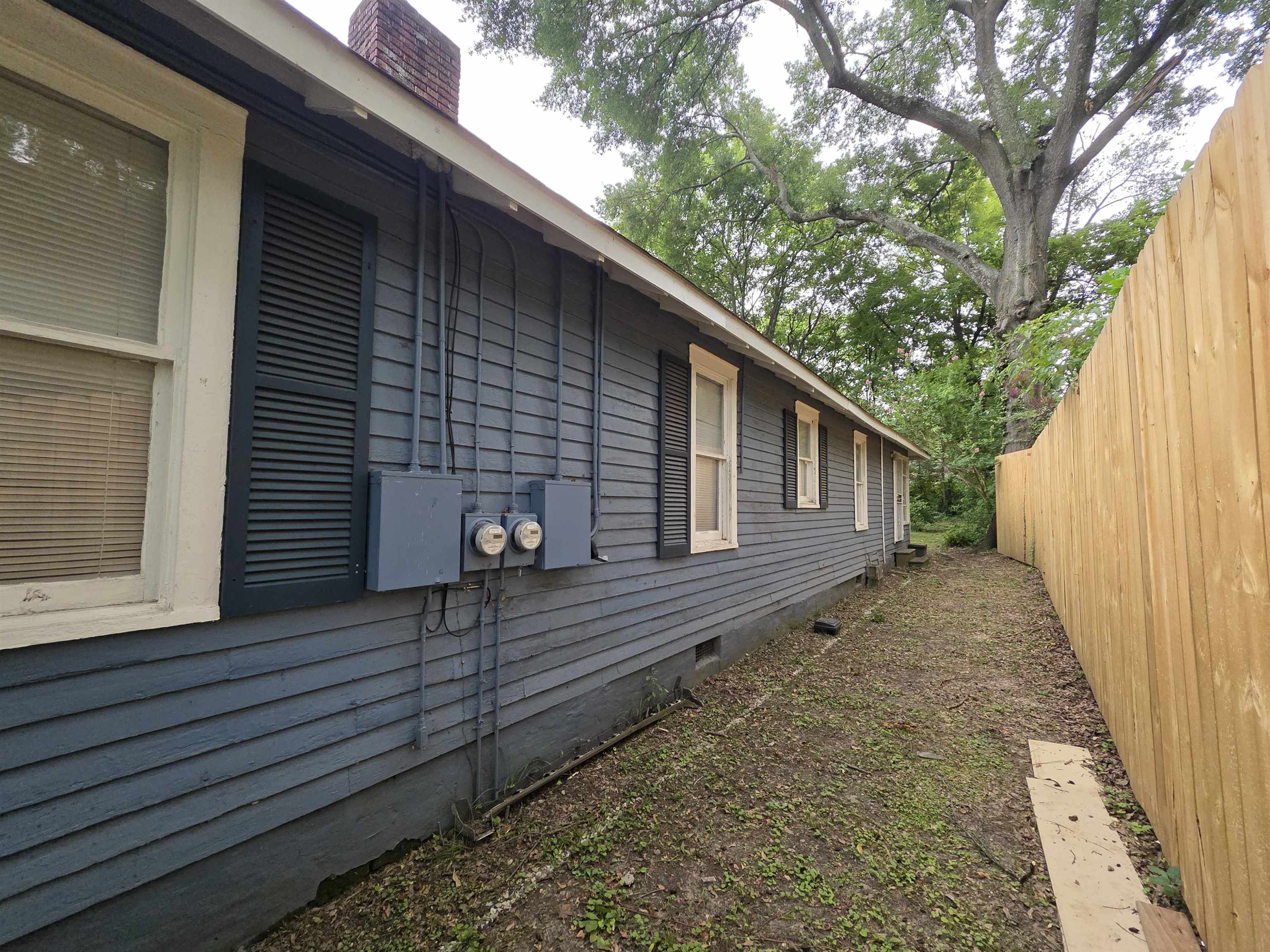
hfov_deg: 106.2
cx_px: 635
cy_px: 476
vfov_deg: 89.9
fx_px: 477
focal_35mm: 13
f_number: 1.9
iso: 500
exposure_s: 1/240
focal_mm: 2.2
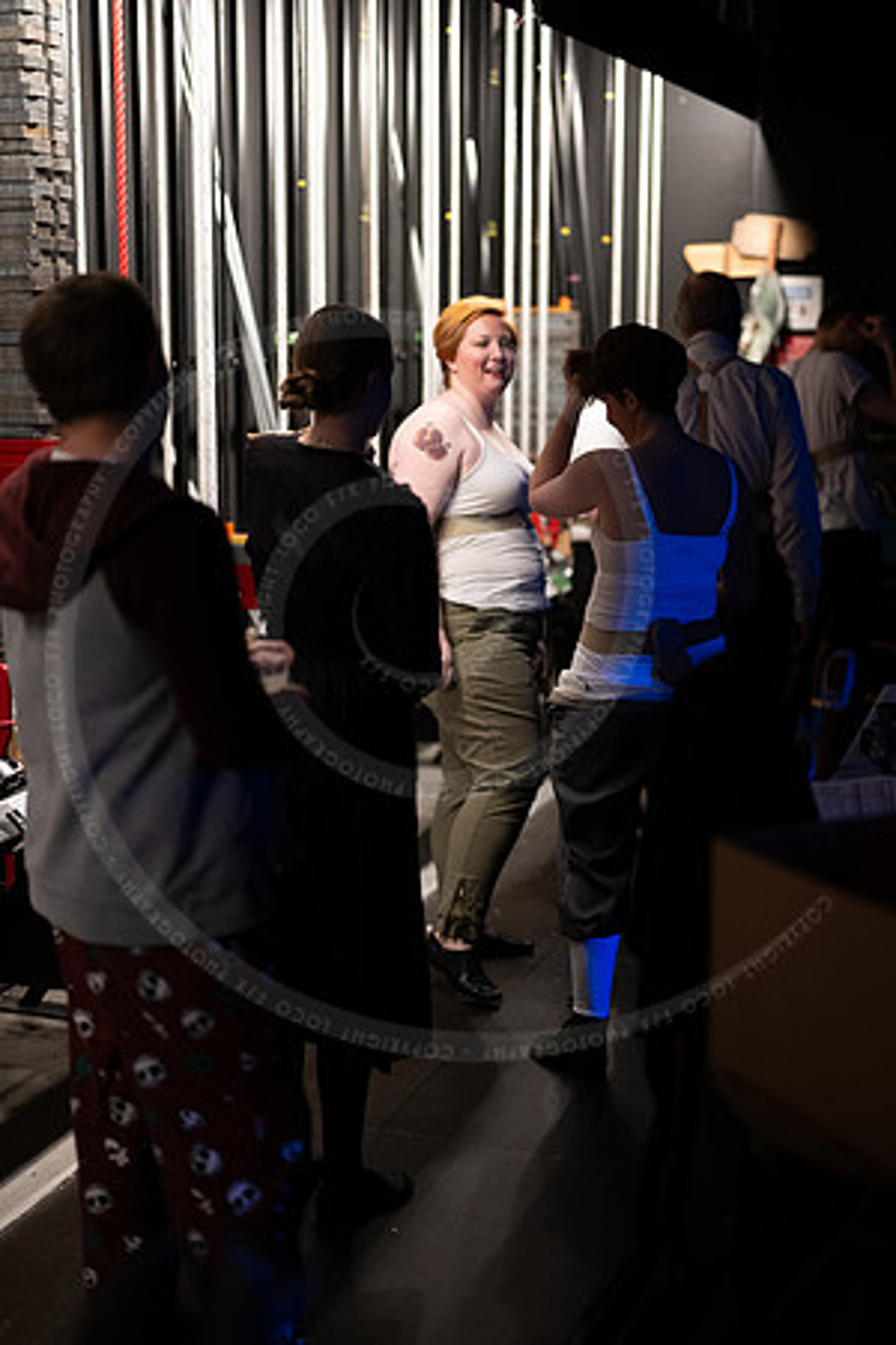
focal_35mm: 50
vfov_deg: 39.6
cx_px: 448
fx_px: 1867
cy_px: 672
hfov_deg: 27.0
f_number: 1.2
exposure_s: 1/200
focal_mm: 50
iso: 2000
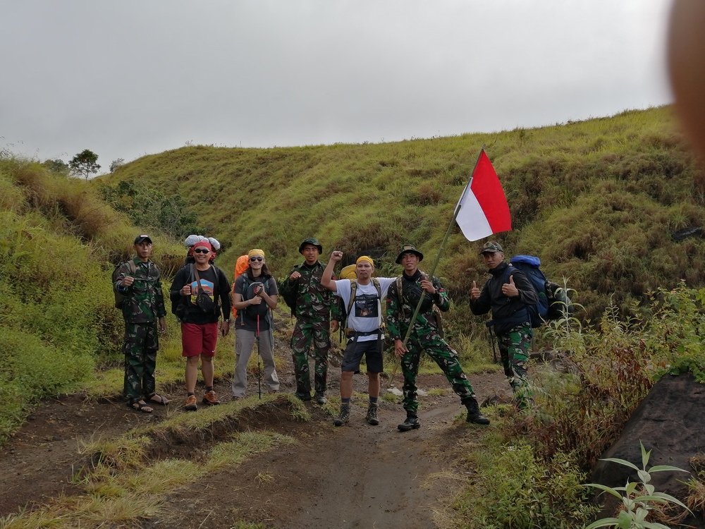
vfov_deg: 51.4
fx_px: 550
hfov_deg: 65.3
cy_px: 264
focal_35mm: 27
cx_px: 352
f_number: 1.8
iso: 50
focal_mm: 3.62
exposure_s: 1/757
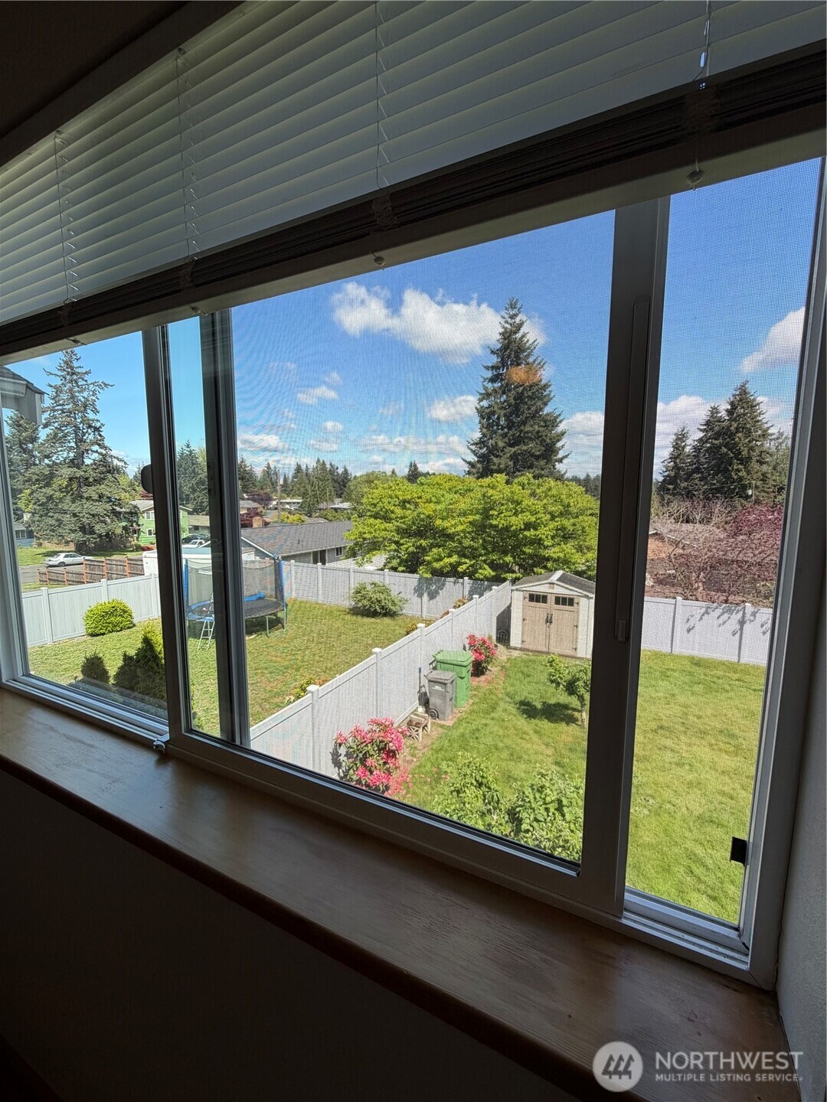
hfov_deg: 85.7
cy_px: 551
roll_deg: +0.1
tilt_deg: -7.6
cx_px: 414
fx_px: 446
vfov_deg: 102.1
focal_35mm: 14
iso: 40
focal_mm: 2.22
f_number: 2.2
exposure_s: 1/564
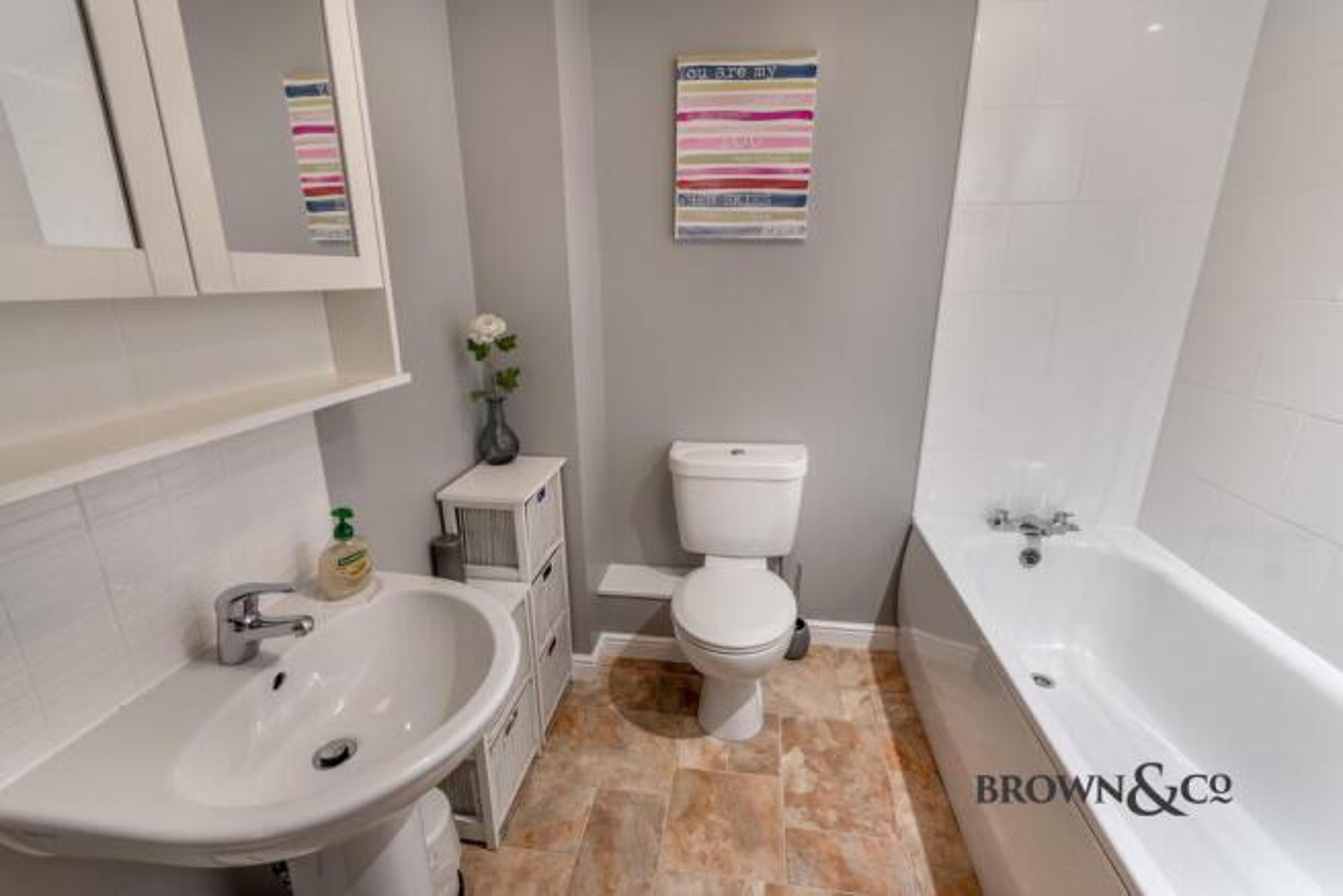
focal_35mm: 15
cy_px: 448
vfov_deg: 77.4
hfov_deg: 100.4
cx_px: 672
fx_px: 560
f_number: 8
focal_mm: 10
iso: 100
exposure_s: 1/2
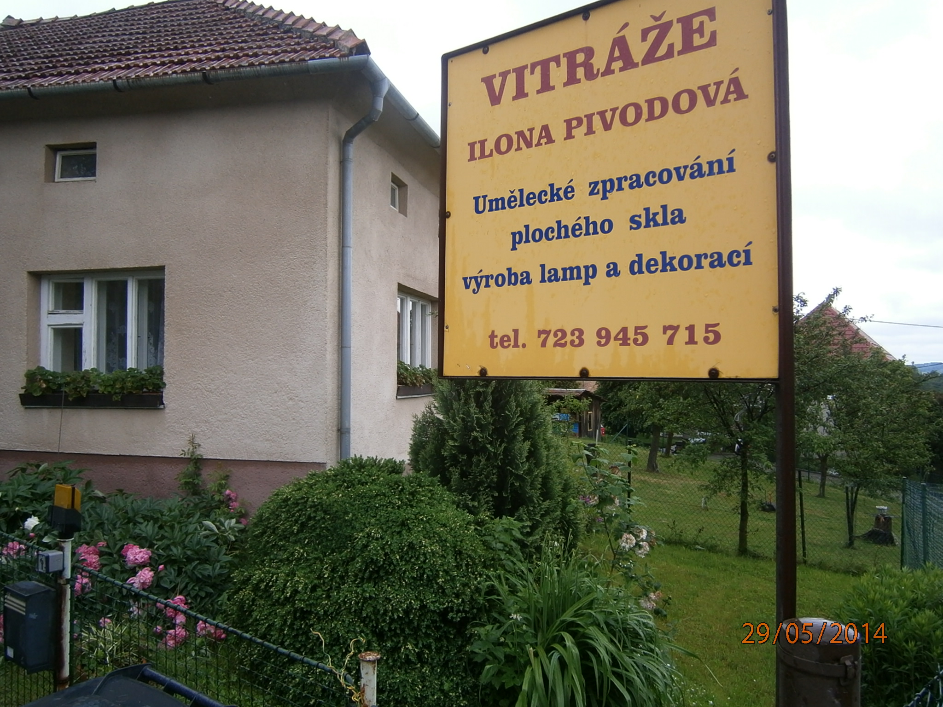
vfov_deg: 53.1
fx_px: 708
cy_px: 354
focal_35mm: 26
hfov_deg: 67.3
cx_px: 472
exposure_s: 1/200
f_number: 2.8
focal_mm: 4.7
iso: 80
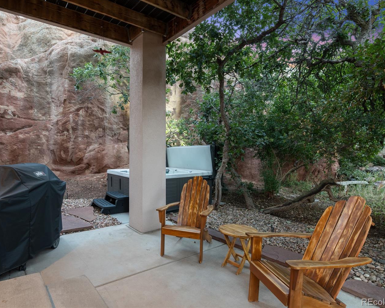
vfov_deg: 70.8
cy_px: 146
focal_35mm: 19
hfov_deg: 82.8
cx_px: 167
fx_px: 216
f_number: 9
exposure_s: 4
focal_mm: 16
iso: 400
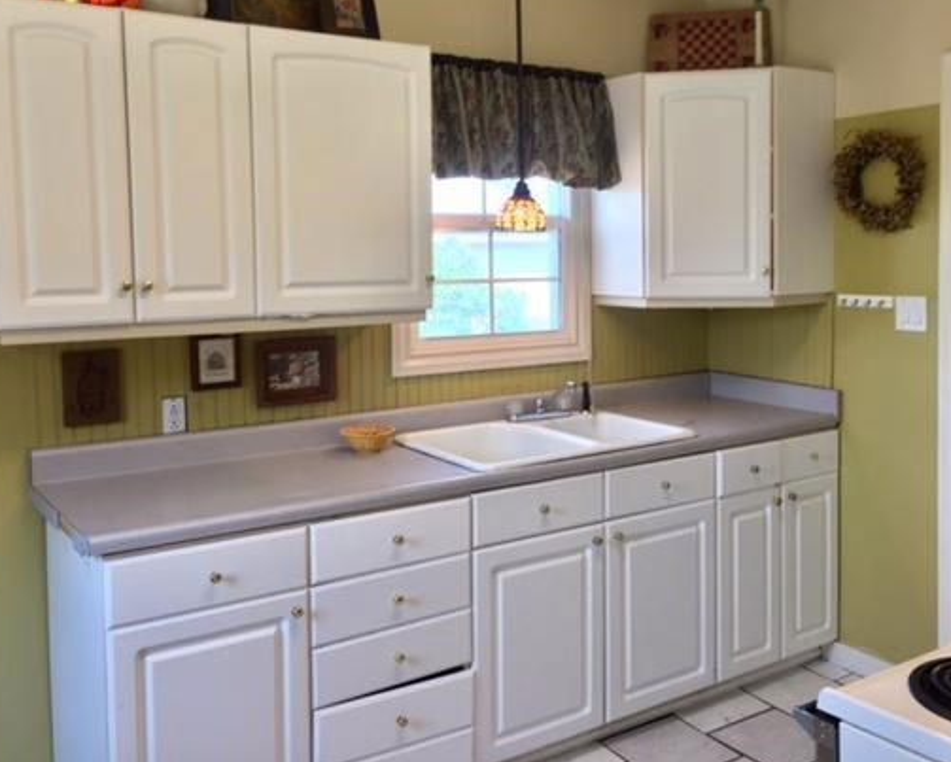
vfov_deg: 41.0
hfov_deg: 50.1
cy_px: 314
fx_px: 1014
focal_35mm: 36
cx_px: 546
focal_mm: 4.15
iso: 32
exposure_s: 1/40
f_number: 2.2
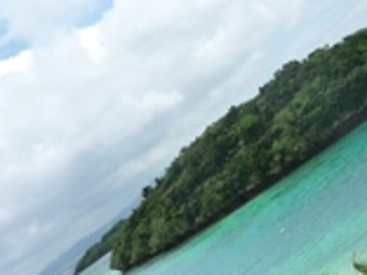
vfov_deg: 21.5
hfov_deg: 27.9
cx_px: 302
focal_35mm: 68
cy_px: 193
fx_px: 721
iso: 160
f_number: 5
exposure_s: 1/800
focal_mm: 4.4
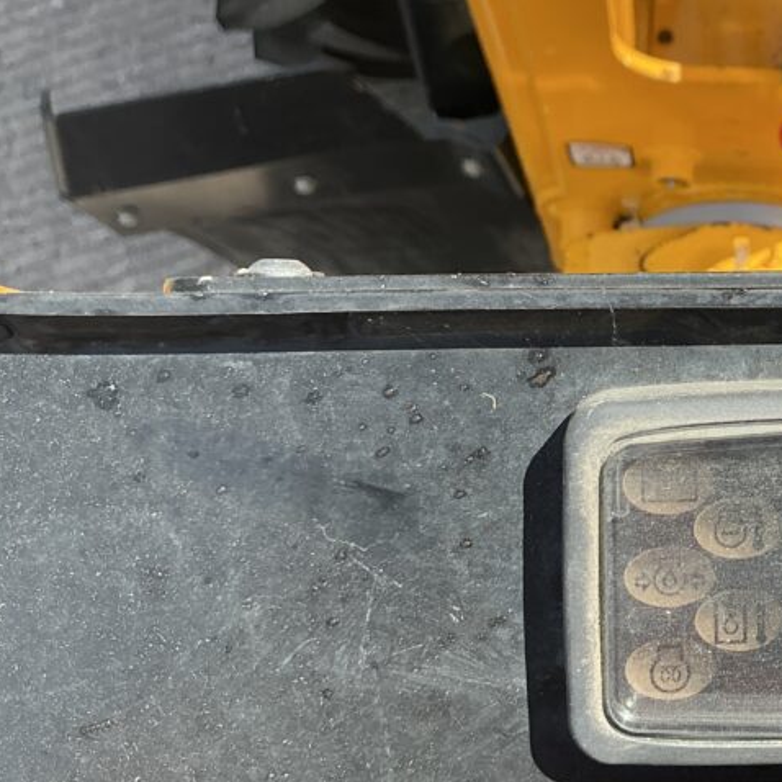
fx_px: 1355
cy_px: 312
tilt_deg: -72.3
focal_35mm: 53
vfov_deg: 32.1
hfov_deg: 30.0
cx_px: 779
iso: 25
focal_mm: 3
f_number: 1.8
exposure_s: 1/749
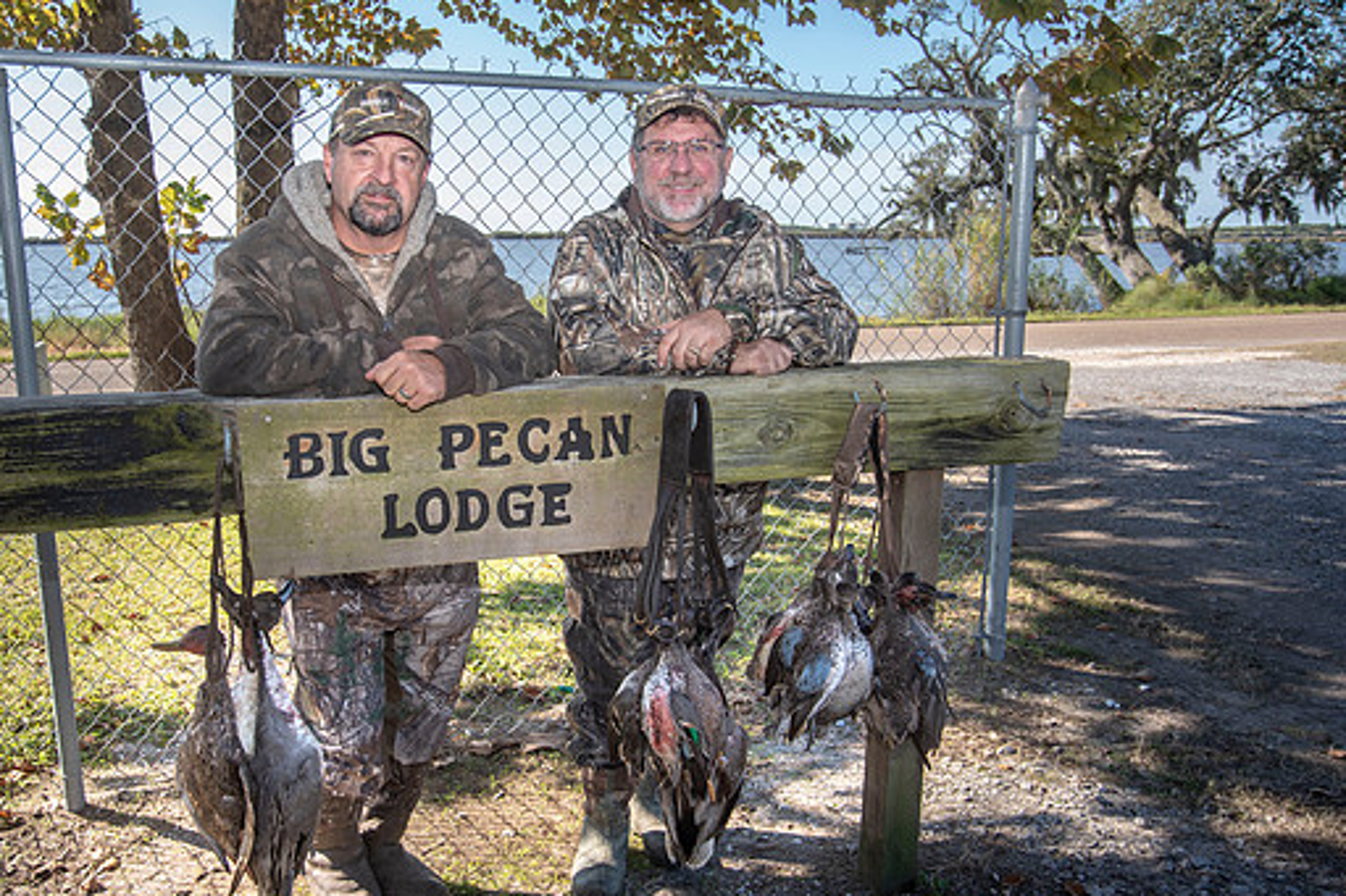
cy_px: 495
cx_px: 594
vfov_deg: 38.8
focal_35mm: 34
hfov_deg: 55.7
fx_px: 1271
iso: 125
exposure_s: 1/200
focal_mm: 30
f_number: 6.3
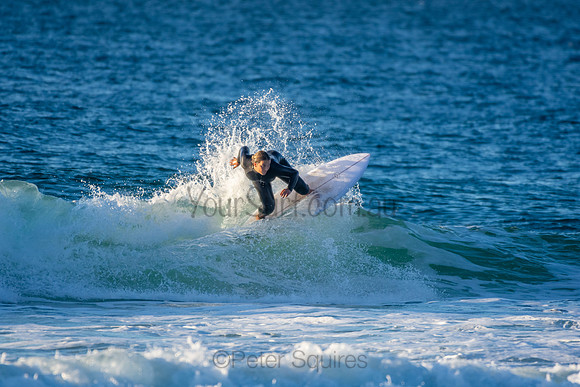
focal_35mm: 750
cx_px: 290
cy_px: 194
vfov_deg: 1.8
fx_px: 12086
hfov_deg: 2.7
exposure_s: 1/1250
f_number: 5.6
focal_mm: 500
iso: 640
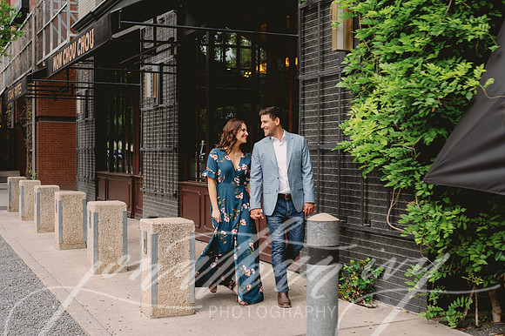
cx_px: 252
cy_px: 168
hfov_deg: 39.6
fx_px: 701
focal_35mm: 50
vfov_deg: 27.0
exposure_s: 1/50
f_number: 5
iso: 50
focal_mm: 50
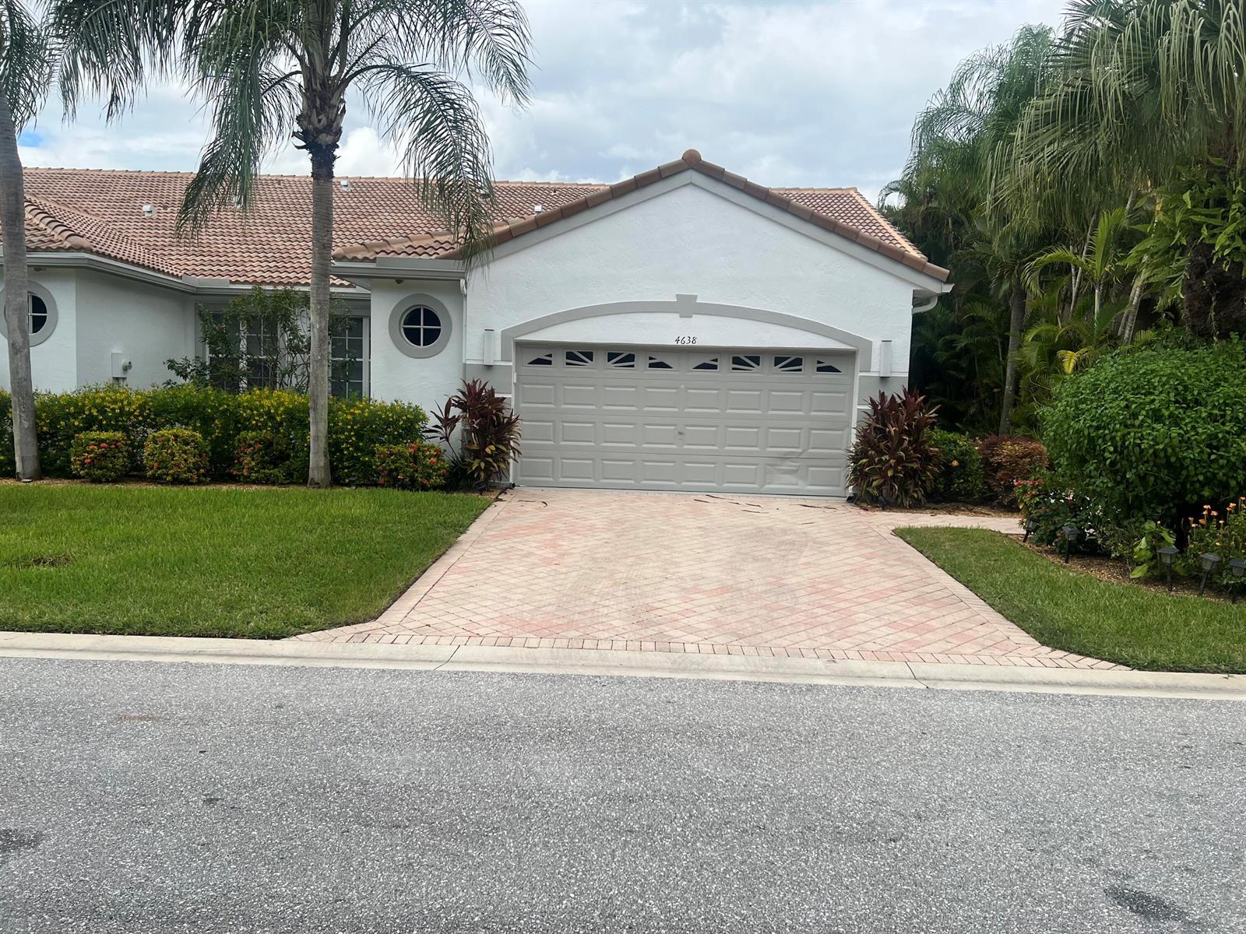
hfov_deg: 67.3
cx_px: 623
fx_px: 936
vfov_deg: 53.1
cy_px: 467
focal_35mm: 26
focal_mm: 5.7
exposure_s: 1/2632
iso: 50
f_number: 1.5
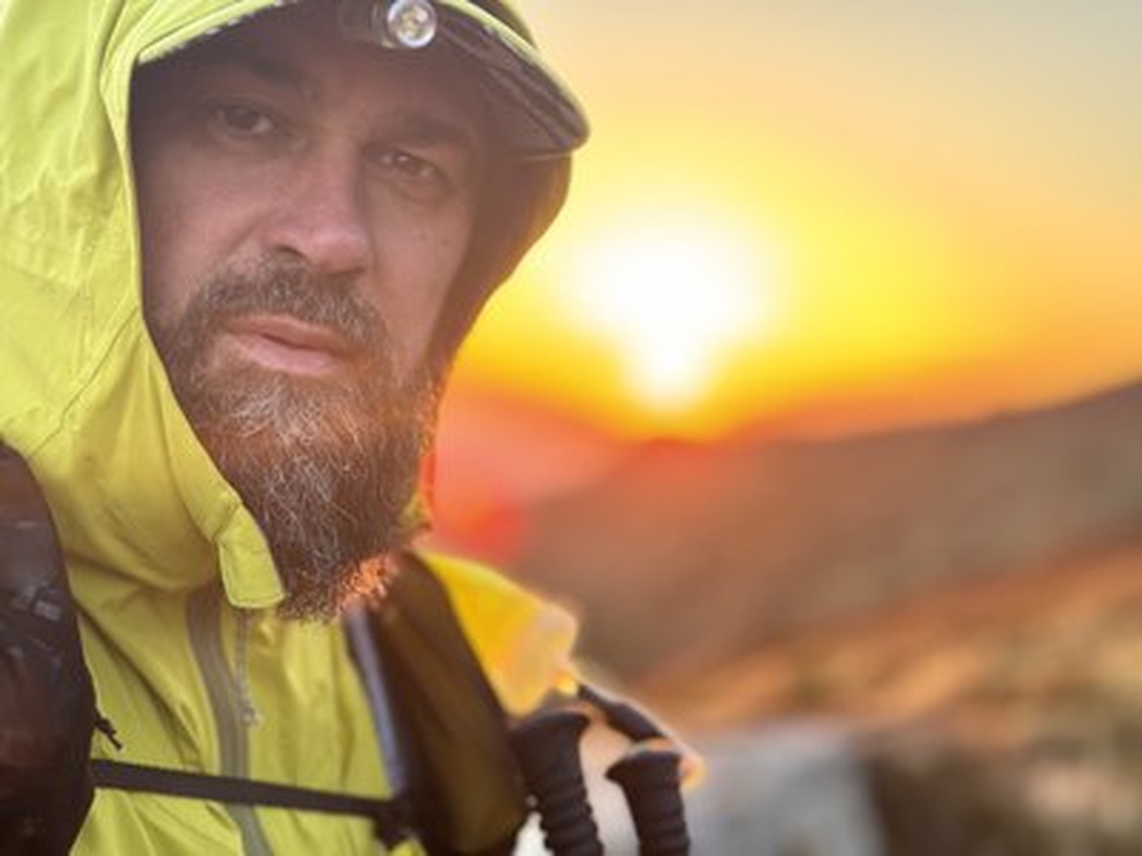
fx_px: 1584
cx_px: 571
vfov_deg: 30.3
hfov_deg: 39.7
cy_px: 428
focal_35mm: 48
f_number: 1.78
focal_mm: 6.76
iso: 64
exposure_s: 1/172
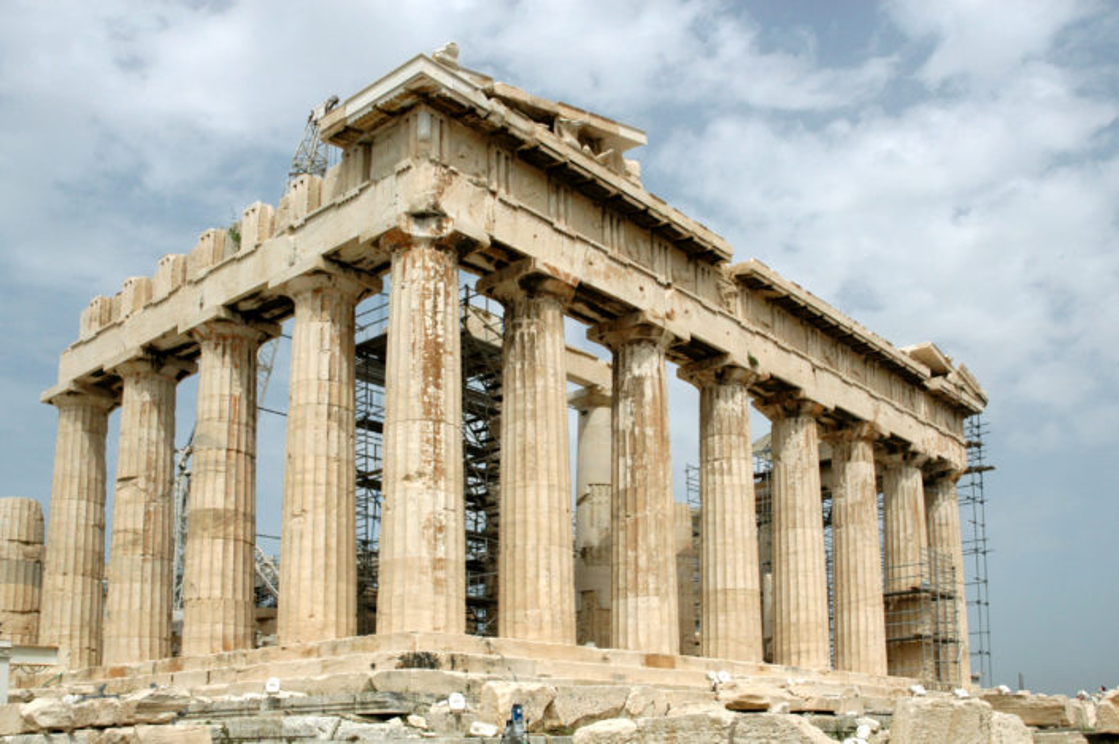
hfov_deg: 53.2
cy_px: 372
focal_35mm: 36
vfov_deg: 36.8
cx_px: 560
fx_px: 1118
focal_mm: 24
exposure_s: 1/800
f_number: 13
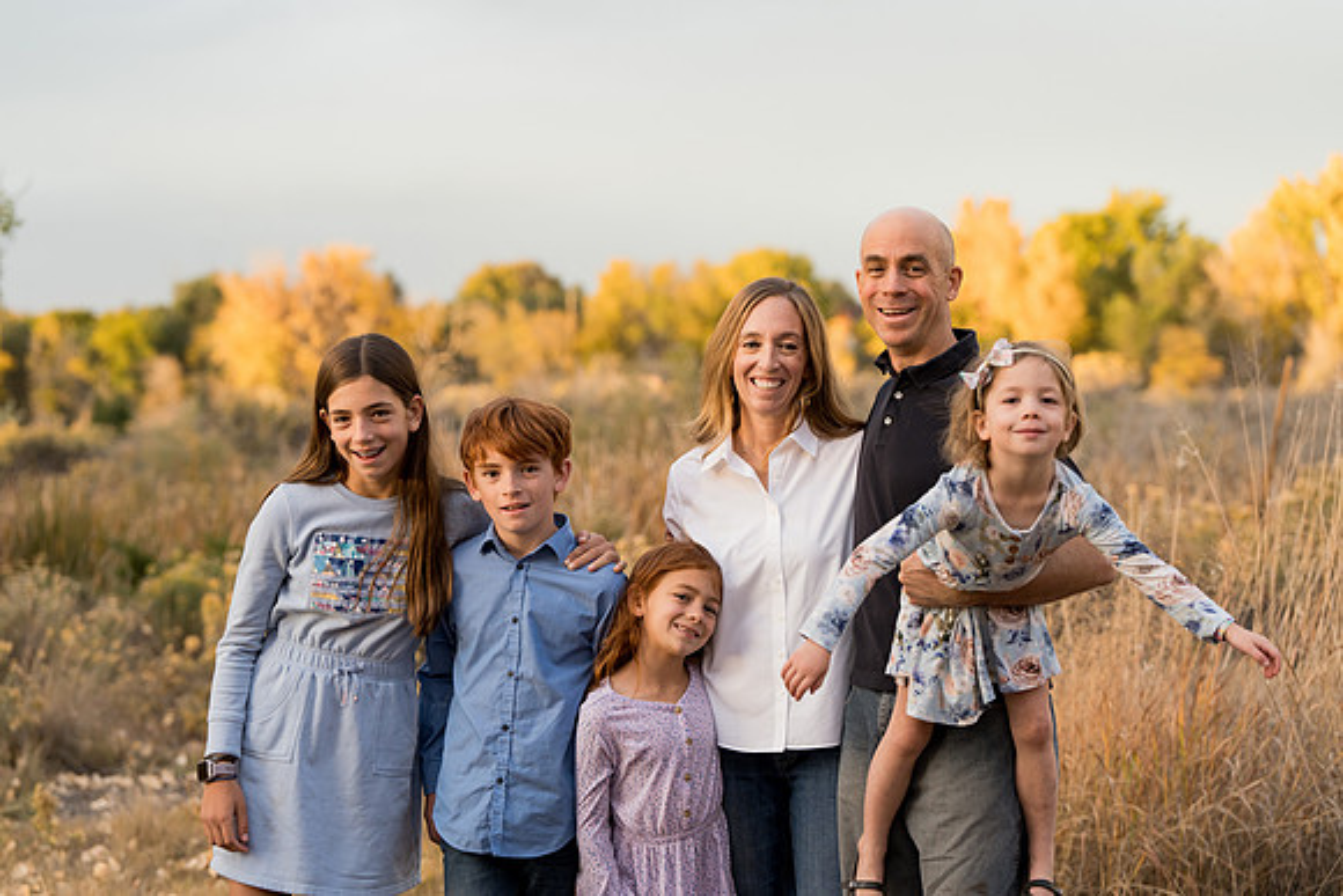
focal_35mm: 84
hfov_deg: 24.2
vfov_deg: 16.3
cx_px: 672
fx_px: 3134
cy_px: 448
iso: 640
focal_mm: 84
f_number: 3.5
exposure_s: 1/250
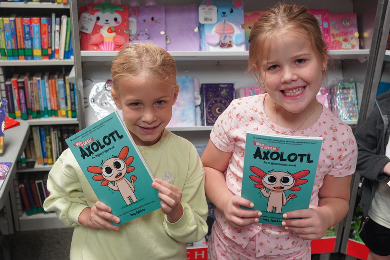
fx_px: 412
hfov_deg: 50.7
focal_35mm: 38
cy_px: 130
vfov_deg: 35.1
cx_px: 195
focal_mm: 38
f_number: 4
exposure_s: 1/160
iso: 3200
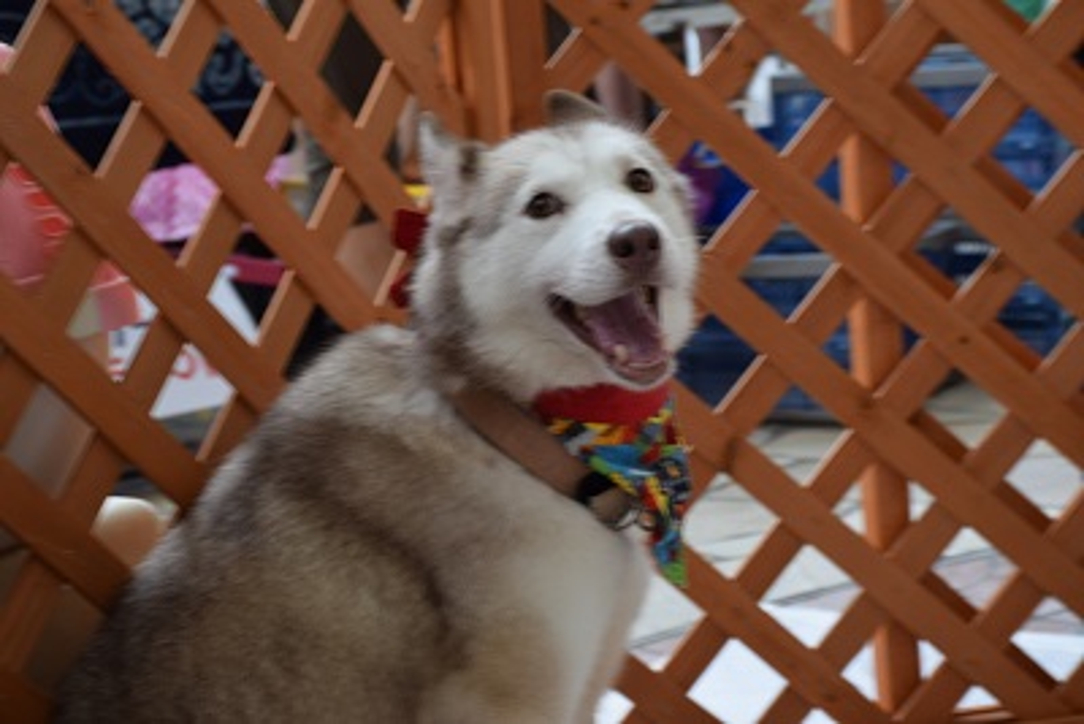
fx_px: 2711
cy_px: 362
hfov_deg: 22.6
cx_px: 542
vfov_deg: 15.2
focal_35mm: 90
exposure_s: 1/20
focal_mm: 60
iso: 200
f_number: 7.1
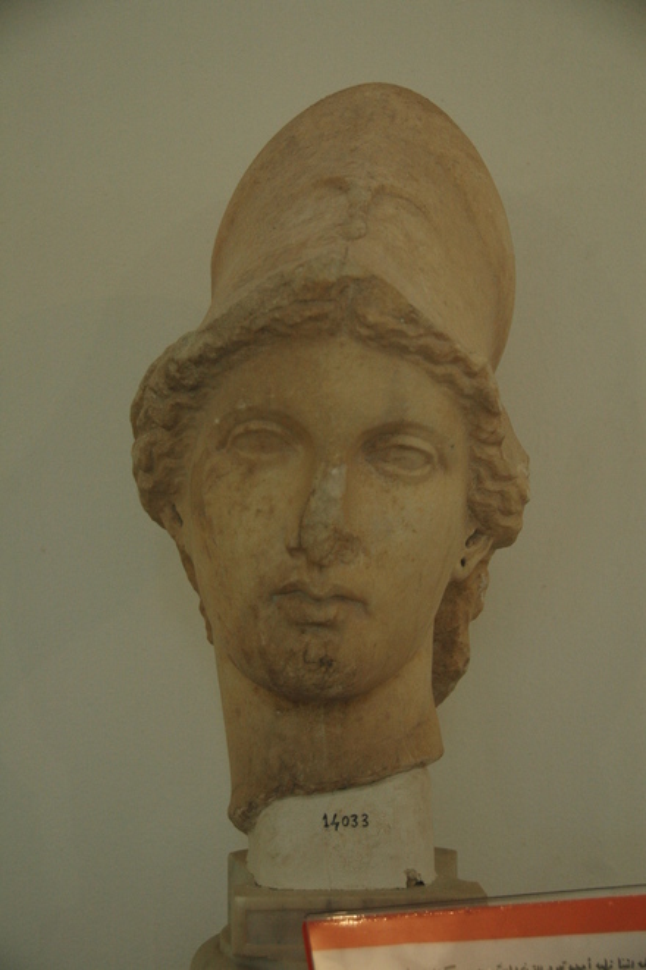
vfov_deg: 26.0
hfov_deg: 17.5
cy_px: 485
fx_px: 2102
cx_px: 323
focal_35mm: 78
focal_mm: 52
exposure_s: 1/30
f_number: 4.8
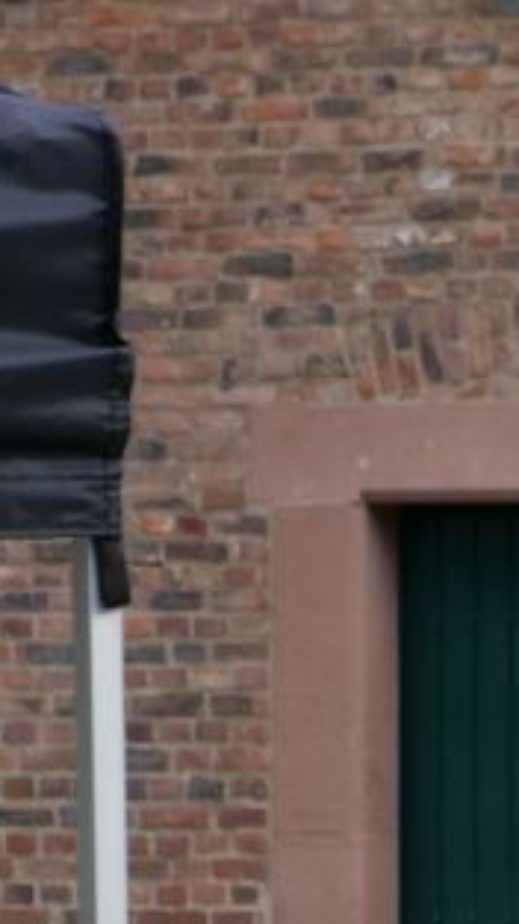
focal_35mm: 418
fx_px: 10229
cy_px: 1083
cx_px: 1410
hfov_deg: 2.9
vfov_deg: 5.1
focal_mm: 60
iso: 200
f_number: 4
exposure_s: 1/200
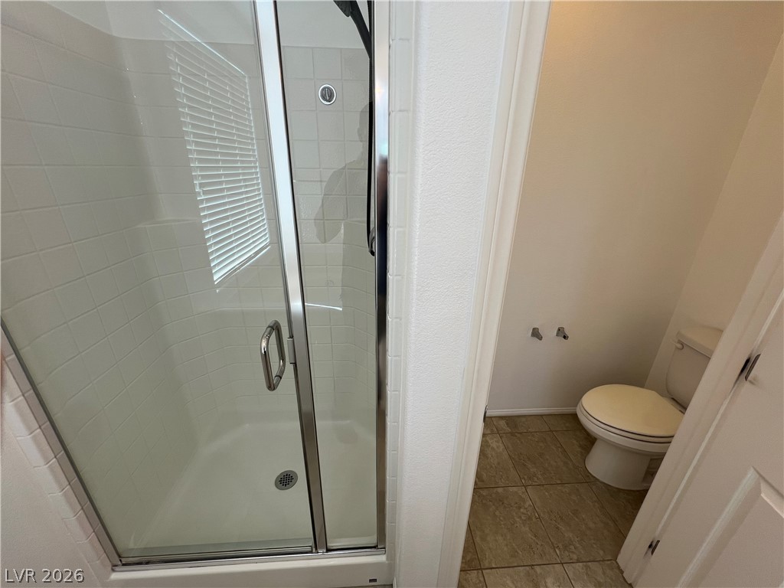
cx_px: 392
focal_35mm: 13
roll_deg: -1.1
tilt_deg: -22.9
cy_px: 294
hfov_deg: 106.2
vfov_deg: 89.9
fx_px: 294
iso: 50
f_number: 1.8
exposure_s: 1/120
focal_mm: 1.57
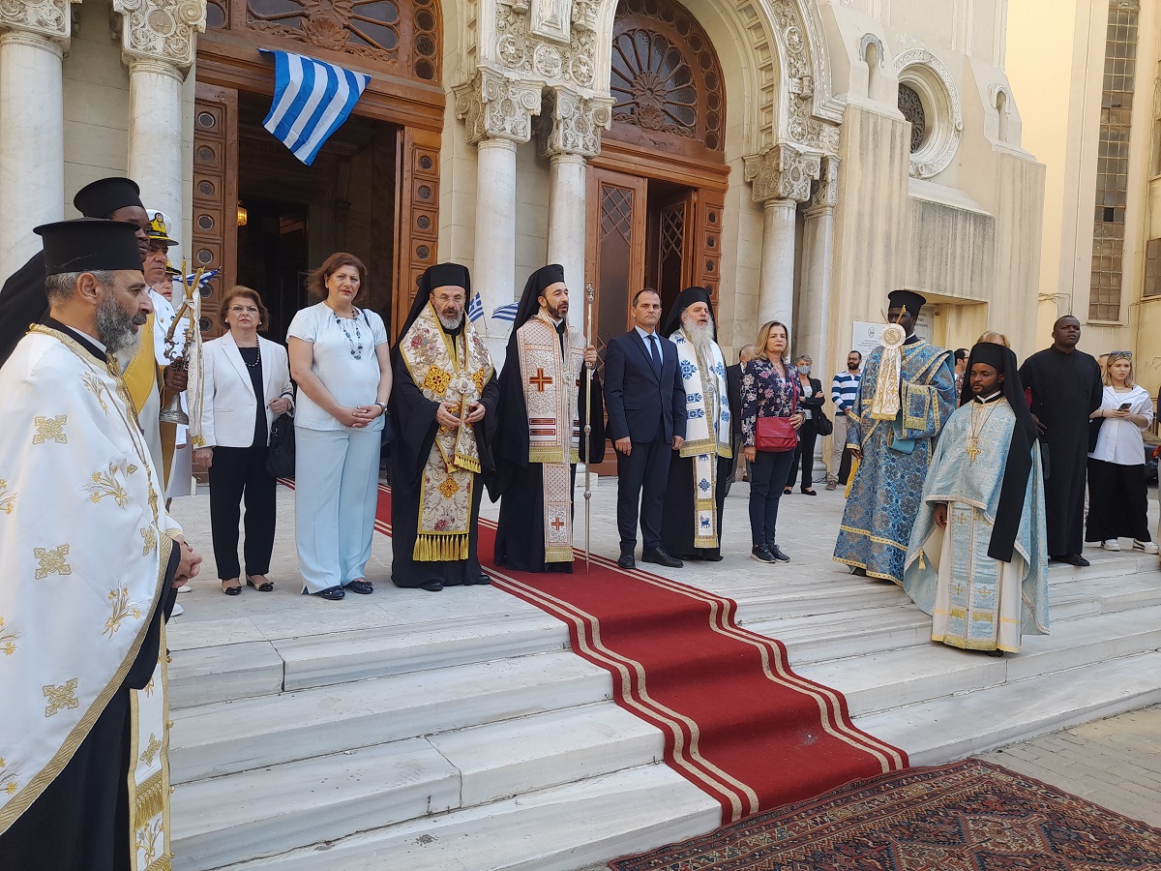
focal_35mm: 25
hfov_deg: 69.4
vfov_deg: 54.9
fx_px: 838
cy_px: 436
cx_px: 580
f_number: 2
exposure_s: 1/100
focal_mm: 4.6
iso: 20
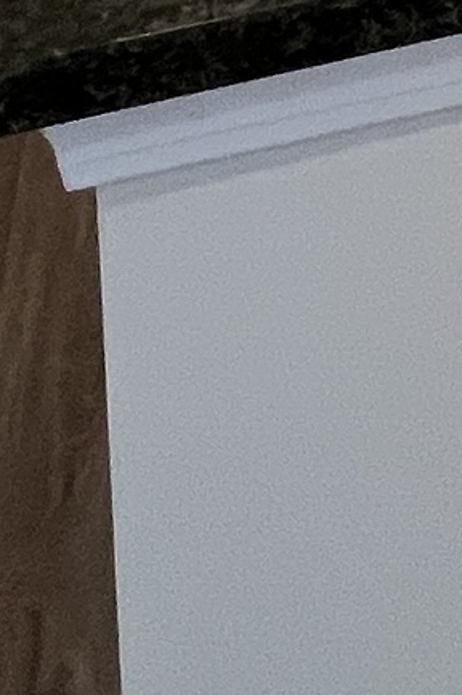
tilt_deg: -4.6
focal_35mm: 96
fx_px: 1851
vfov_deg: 14.6
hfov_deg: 12.3
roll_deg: +1.1
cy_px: -933
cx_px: 966
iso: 160
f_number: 1.8
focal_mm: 1.57
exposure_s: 1/120
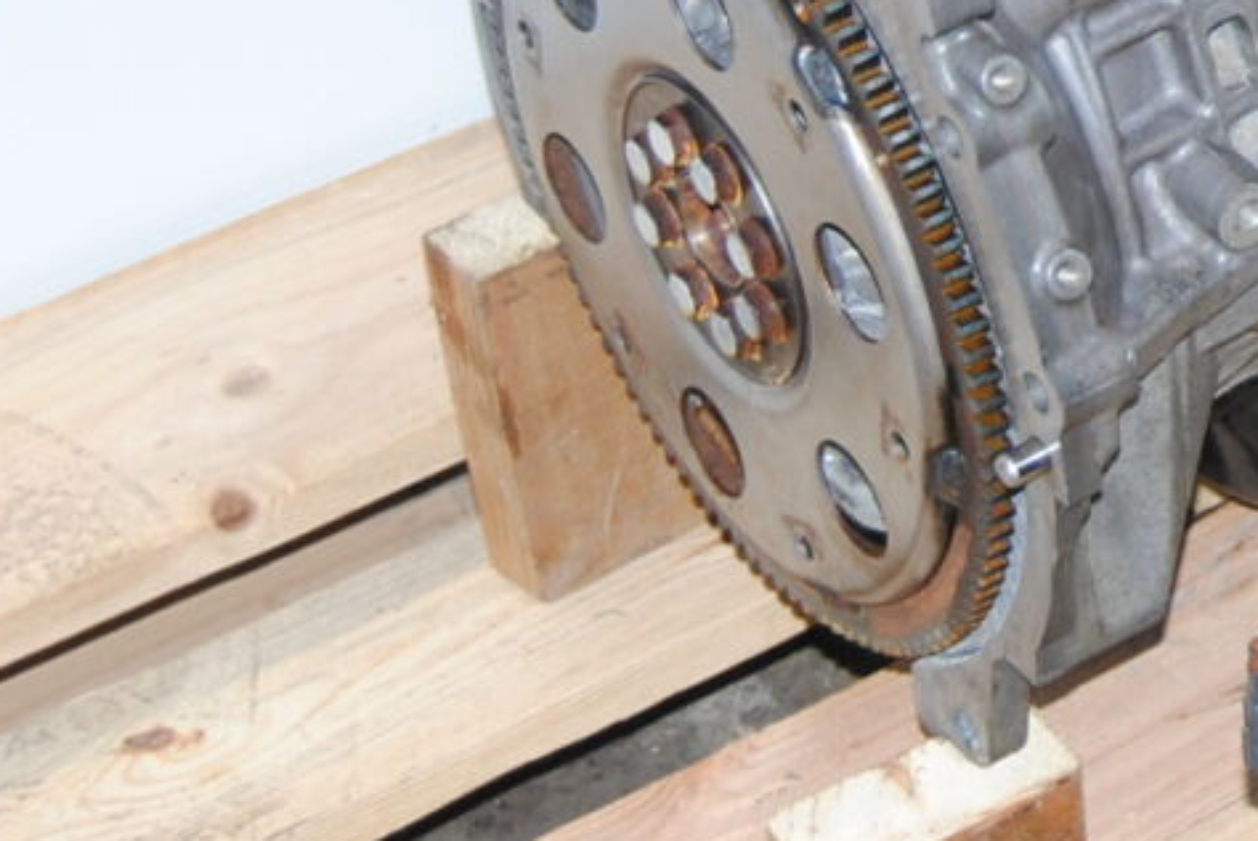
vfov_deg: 8.3
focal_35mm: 162
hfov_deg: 12.4
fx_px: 5666
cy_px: -357
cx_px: 1409
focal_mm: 32
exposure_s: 1/200
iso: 400
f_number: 4.5
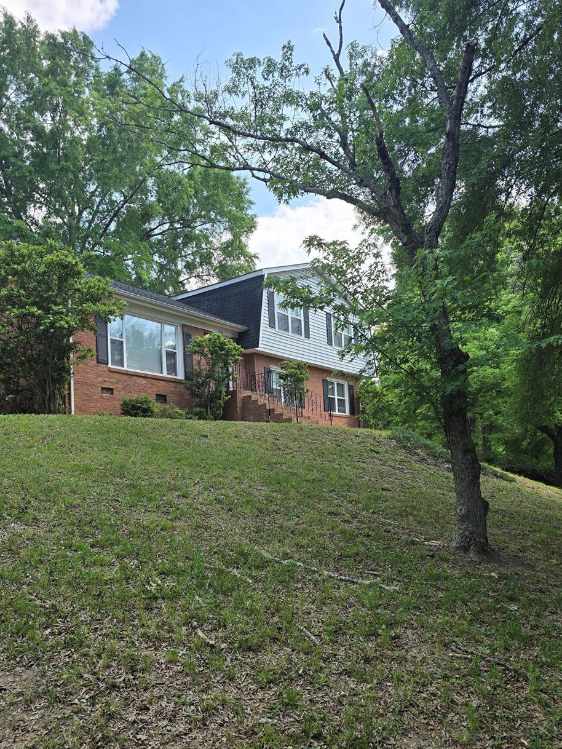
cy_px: 443
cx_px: 277
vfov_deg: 61.2
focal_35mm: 29
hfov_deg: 48.2
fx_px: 628
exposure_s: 1/339
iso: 12
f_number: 1.7
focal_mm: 6.3
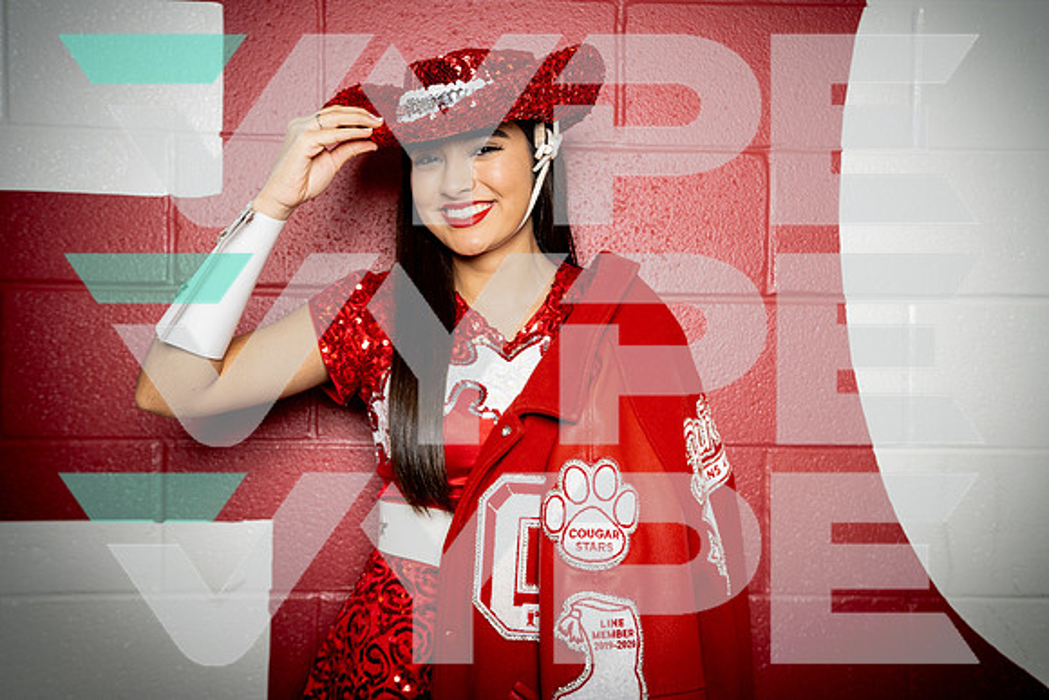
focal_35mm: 41
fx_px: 1195
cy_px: 350
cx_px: 524
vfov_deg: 32.6
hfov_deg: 47.4
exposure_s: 1/250
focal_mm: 41
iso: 400
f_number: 5
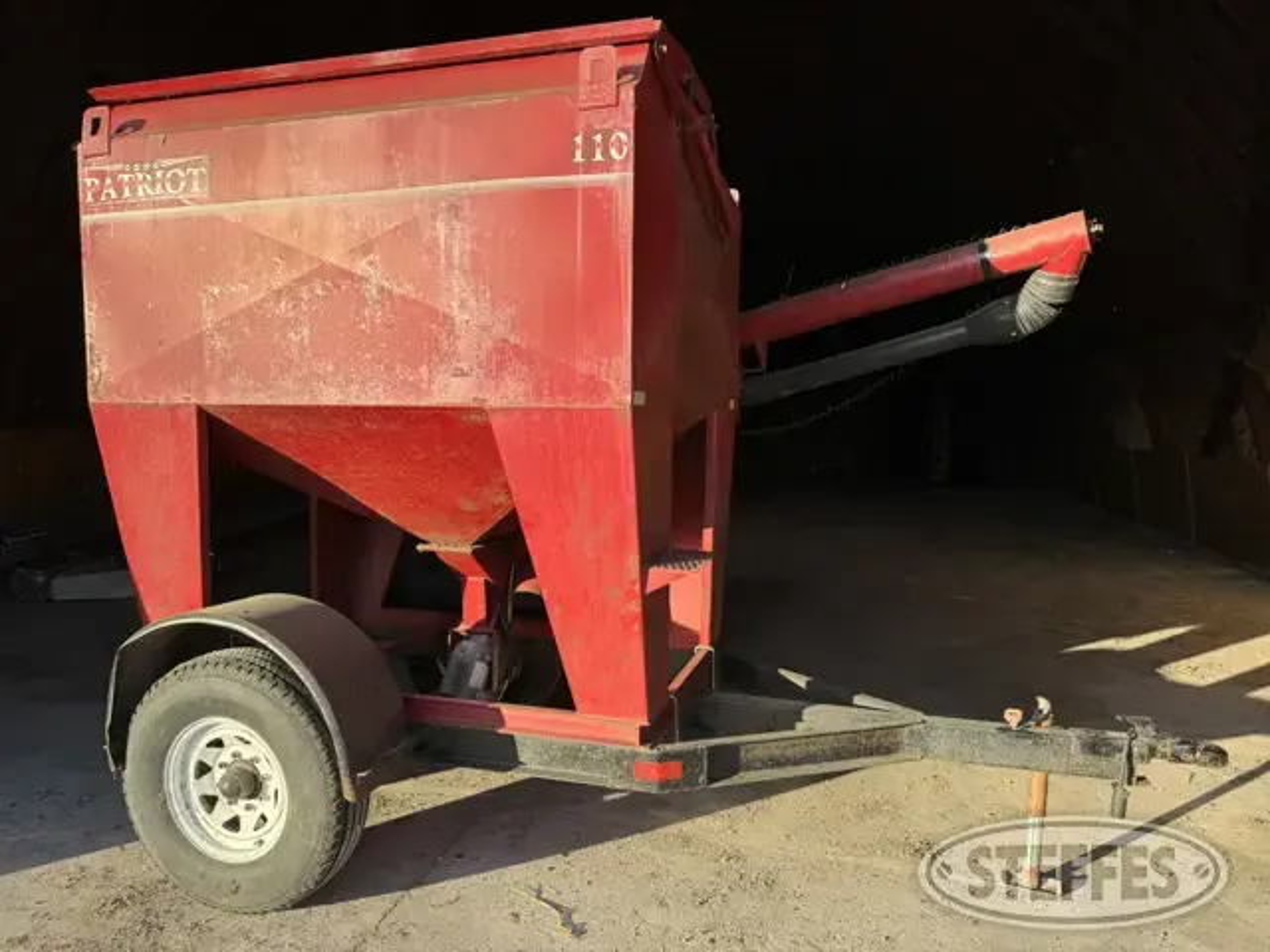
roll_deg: +0.2
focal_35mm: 24
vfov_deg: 56.8
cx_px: 635
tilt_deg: -5.0
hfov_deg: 71.6
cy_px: 476
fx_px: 881
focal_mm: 6.86
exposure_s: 1/1597
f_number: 1.78
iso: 80
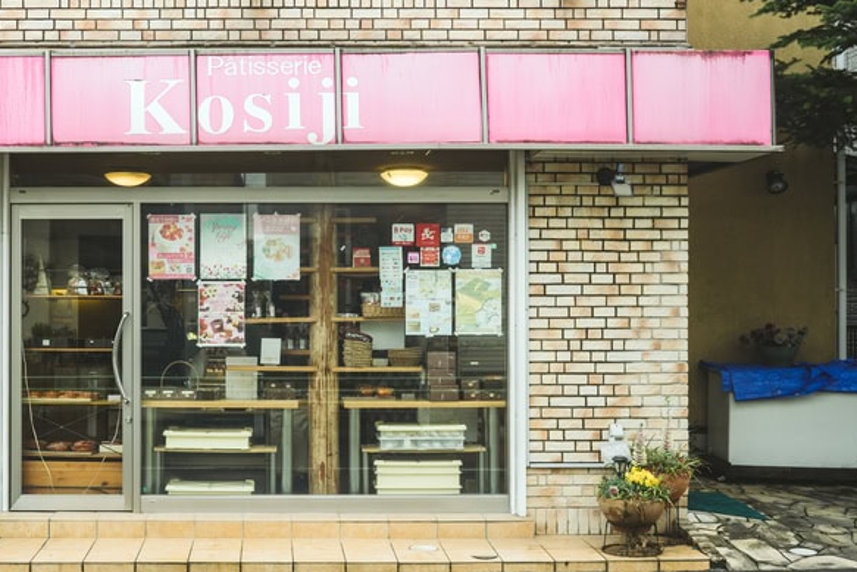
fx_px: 1286
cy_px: 215
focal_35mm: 54
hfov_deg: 36.4
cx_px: 268
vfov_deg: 25.0
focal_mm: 35
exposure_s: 1/500
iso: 400
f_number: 5.6
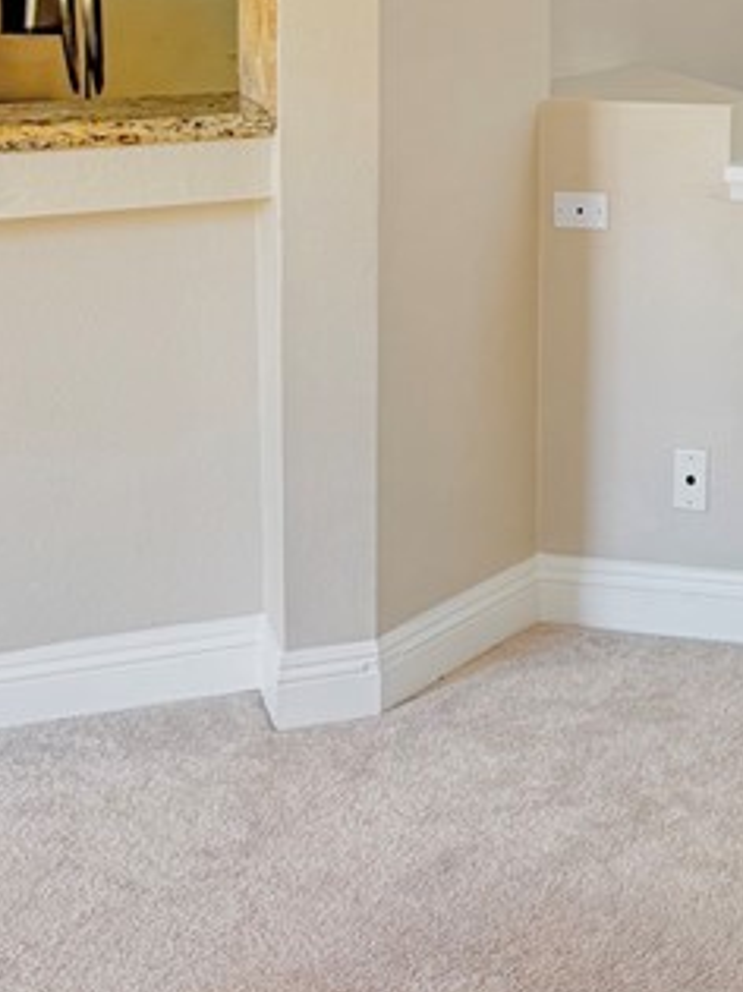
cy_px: -76
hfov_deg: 17.0
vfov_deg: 23.6
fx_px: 2234
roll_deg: -0.7
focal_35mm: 78
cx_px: 1132
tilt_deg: -3.3
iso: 200
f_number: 1.78
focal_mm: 6.76
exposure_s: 1/68
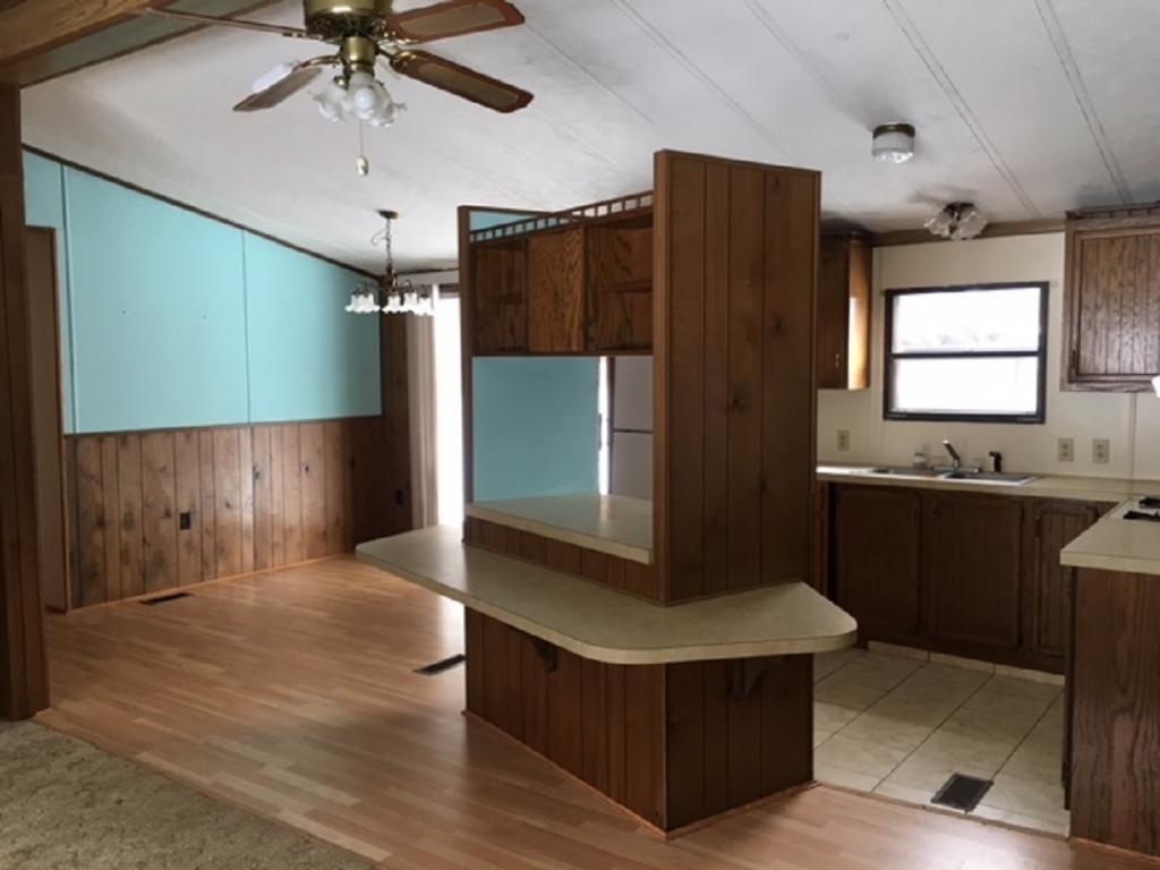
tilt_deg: -3.2
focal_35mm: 29
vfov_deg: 48.2
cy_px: 435
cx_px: 580
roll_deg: +0.6
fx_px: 972
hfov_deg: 61.7
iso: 32
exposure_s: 1/30
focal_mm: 4.15
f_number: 2.2
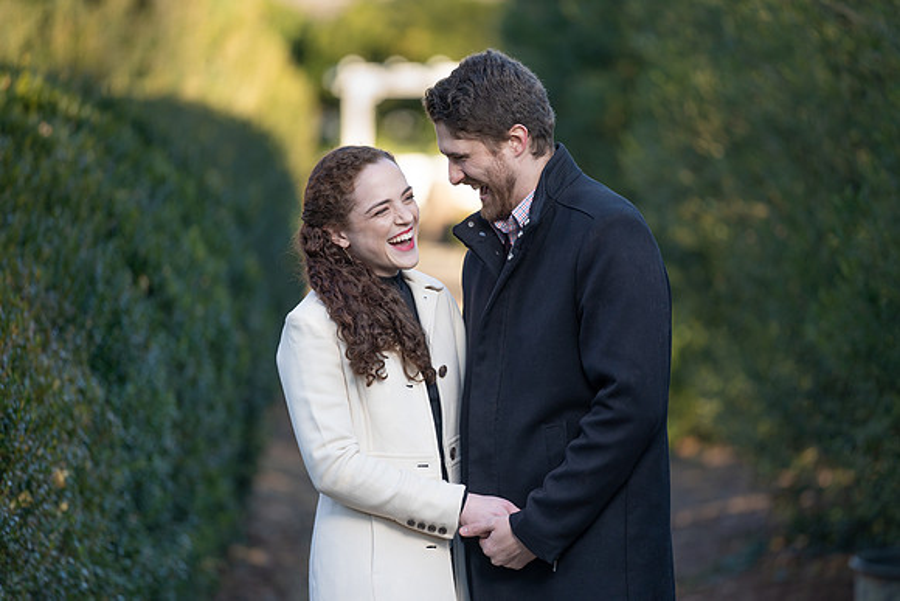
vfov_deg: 6.4
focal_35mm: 215
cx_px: 467
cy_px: 306
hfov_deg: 9.6
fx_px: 5386
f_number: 2.8
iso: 100
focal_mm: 198
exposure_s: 1/250
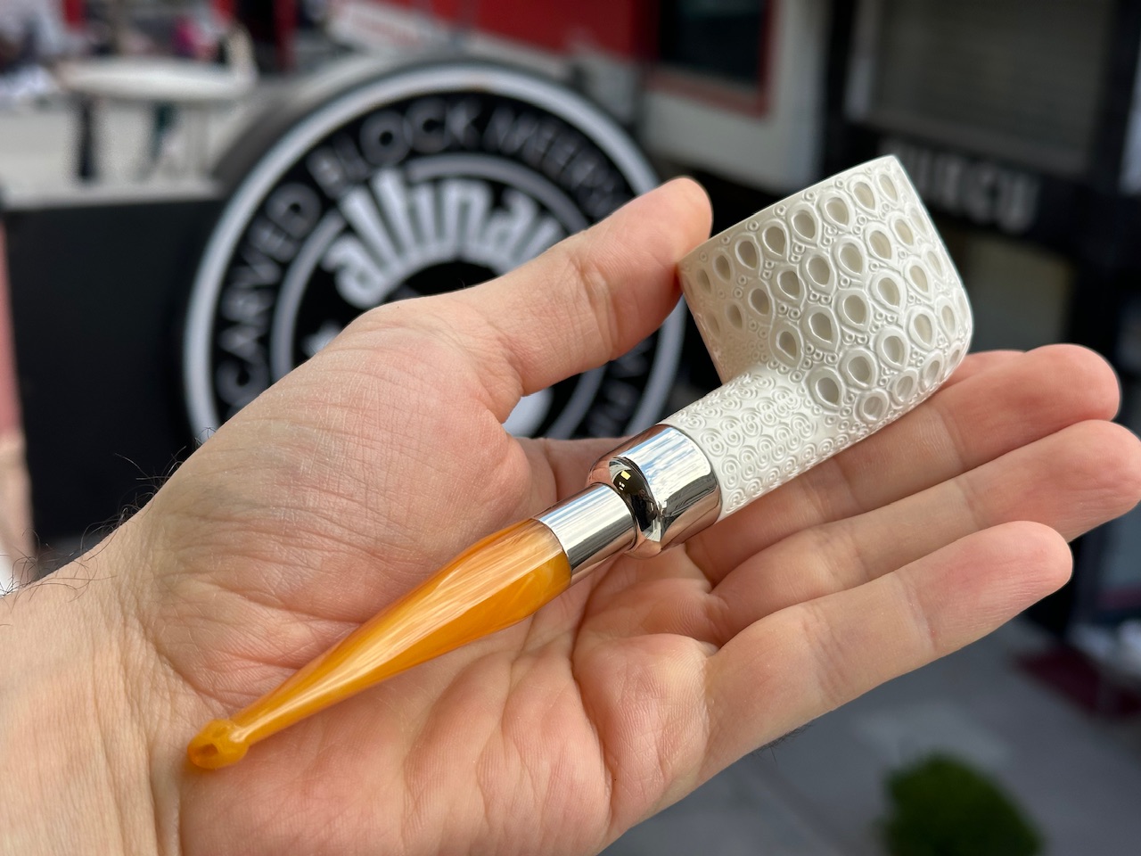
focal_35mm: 48
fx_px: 1582
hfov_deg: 39.7
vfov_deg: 30.3
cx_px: 570
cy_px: 428
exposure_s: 1/541
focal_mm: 6.86
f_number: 1.78
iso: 64
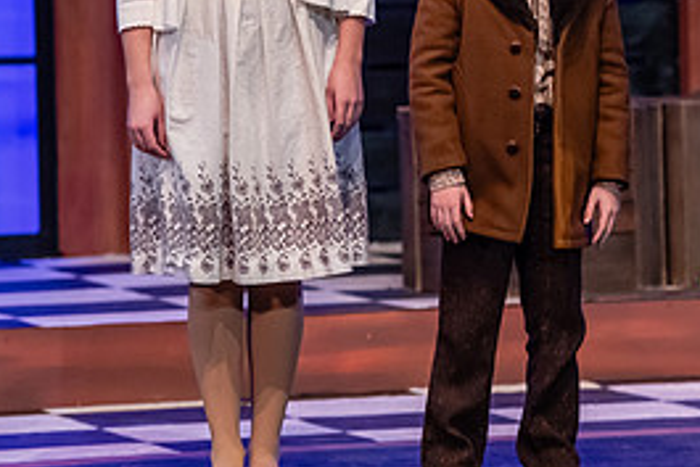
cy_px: 38
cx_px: 520
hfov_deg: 5.9
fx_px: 6809
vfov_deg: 3.9
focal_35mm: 350
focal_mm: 160
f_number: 3.2
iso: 2500
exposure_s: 1/200
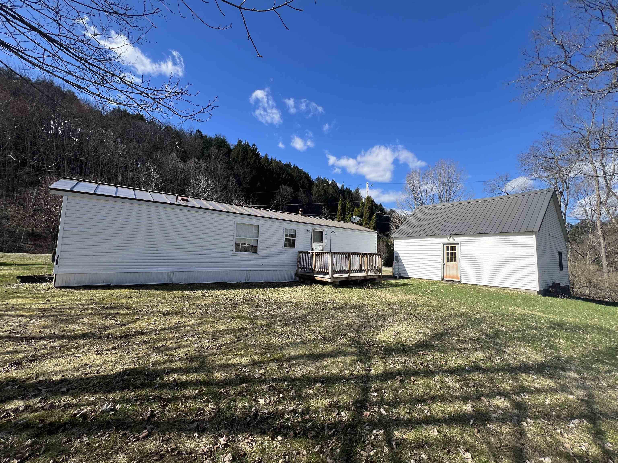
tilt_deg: +5.1
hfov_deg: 106.2
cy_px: 232
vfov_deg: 89.9
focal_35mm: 13
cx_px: 309
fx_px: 232
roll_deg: -0.9
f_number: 1.8
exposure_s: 1/1014
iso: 32
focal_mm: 1.57
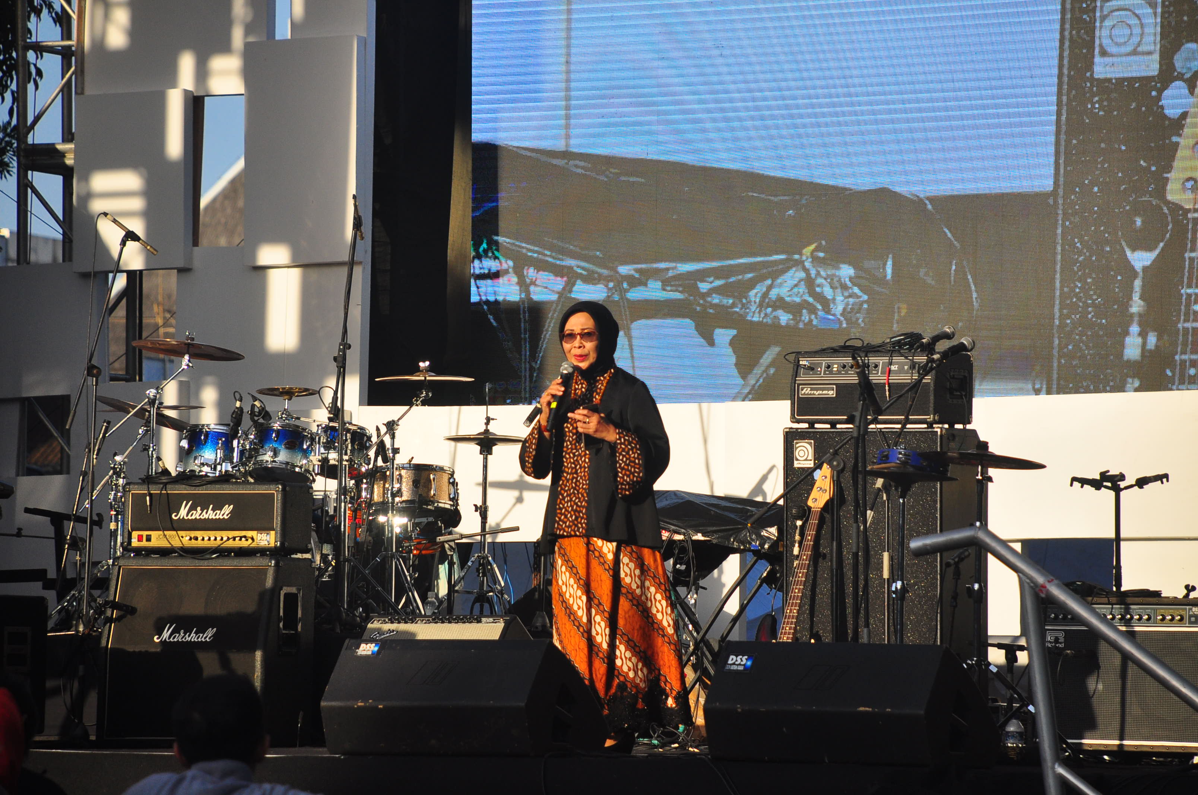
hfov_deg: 10.2
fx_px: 6730
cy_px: 398
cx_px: 599
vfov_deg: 6.8
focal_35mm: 202
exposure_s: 1/1250
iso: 400
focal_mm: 135
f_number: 5.6
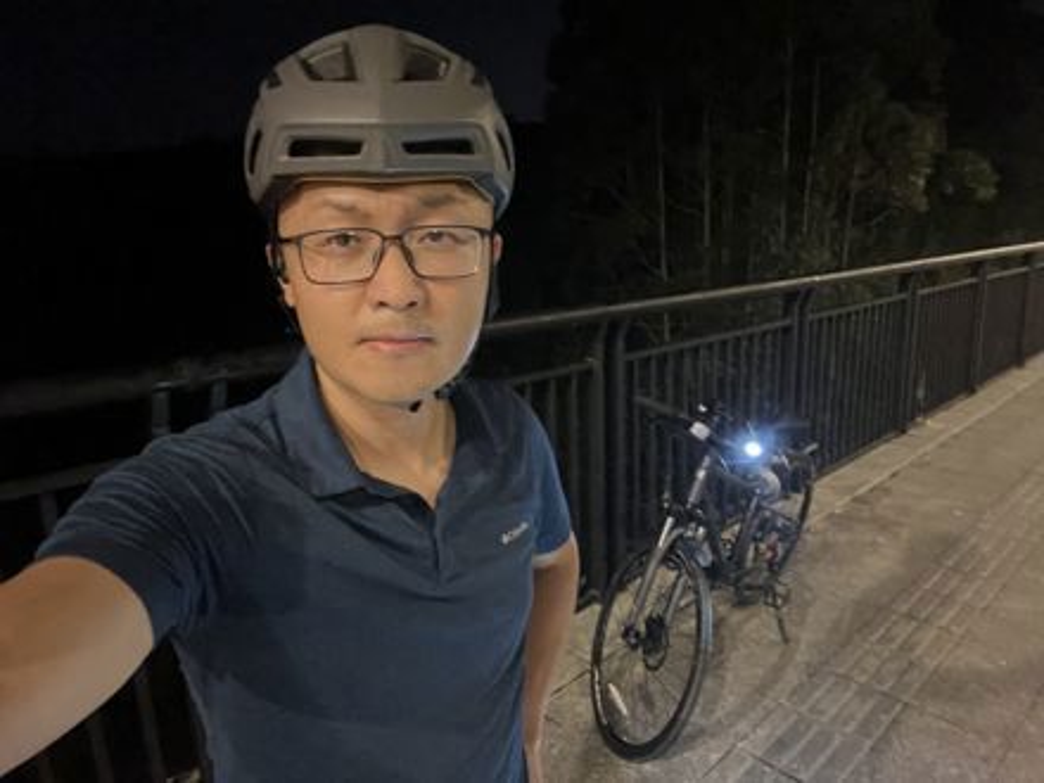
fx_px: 694
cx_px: 522
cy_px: 392
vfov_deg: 58.9
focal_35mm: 23
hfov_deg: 73.9
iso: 1000
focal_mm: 2.71
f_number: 2.2
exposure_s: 1/17
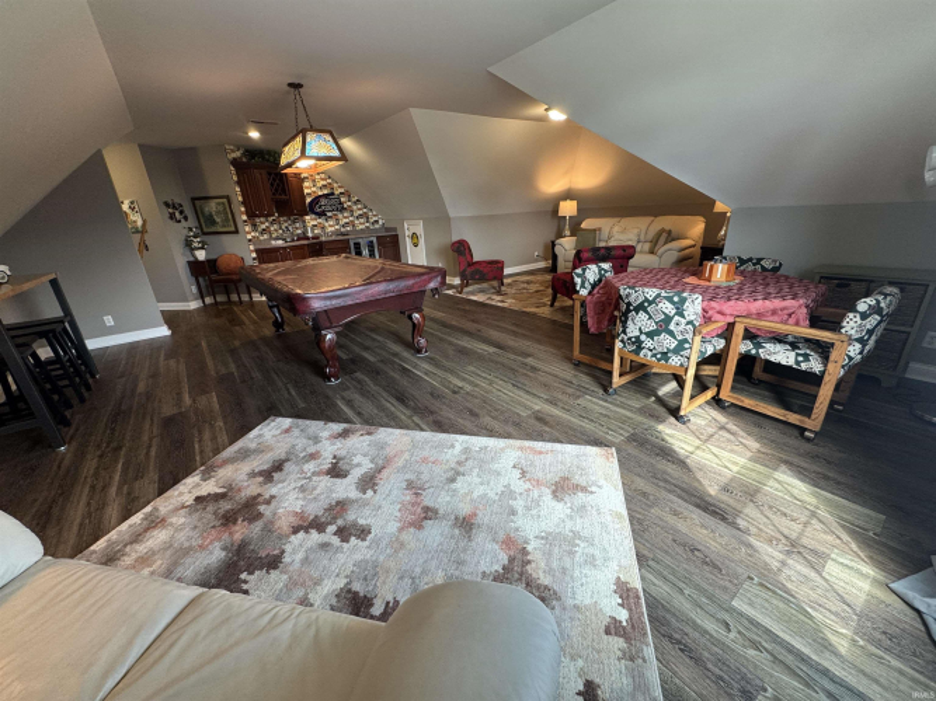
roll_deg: +3.5
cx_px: 468
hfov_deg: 102.1
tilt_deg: -21.7
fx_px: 378
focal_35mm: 14
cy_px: 350
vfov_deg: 85.7
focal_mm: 2.22
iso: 160
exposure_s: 1/60
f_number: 2.2
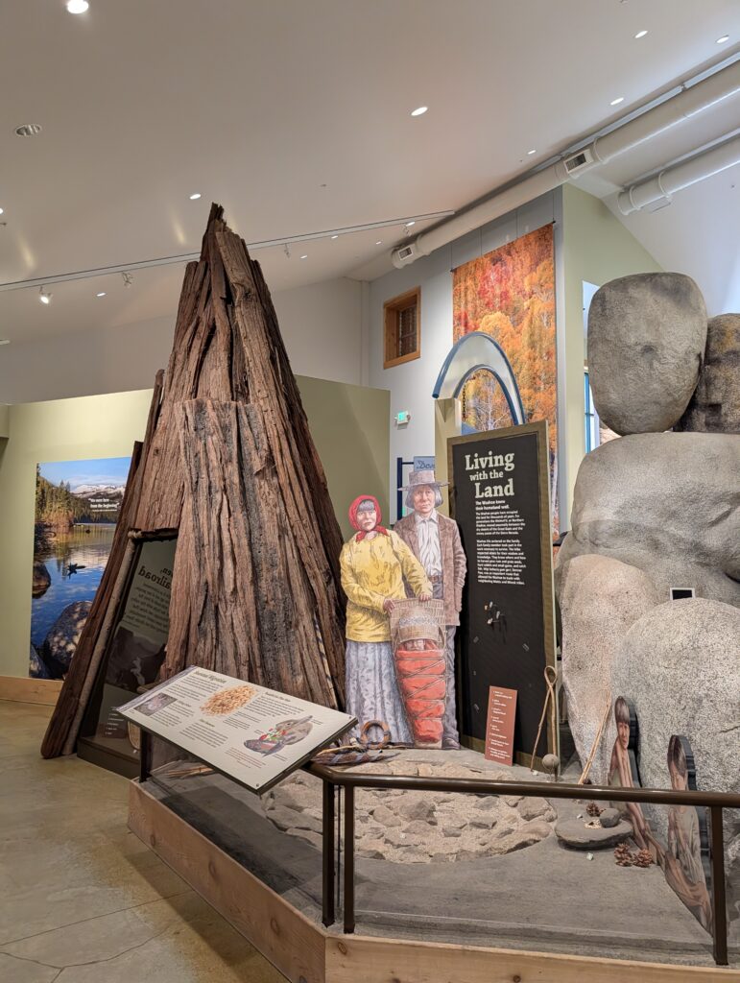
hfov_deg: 56.9
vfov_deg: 71.5
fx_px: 682
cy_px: 492
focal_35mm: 24
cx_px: 370
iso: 643
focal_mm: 6.9
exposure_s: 1/120
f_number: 1.68
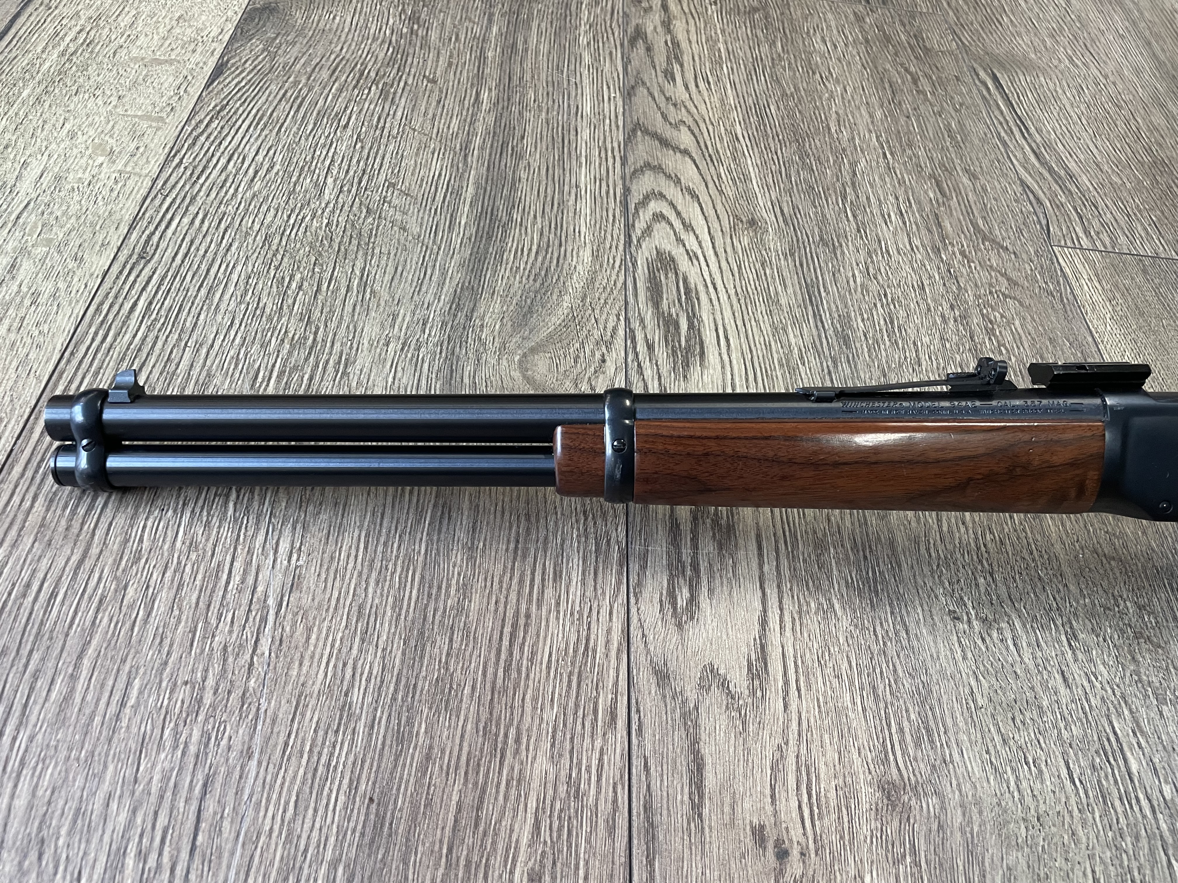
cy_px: 442
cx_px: 589
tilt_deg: -51.9
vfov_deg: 53.1
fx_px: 885
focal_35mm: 26
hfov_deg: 67.3
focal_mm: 4.2
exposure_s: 1/79
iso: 125
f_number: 1.6
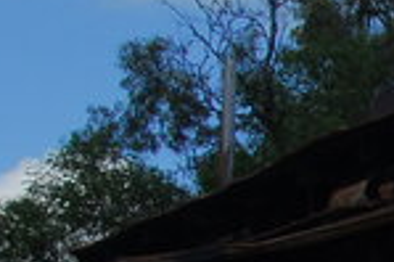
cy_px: 533
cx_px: 1088
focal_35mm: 242
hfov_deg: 7.7
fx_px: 2646
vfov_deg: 5.5
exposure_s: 1/60
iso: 100
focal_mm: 24
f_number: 16
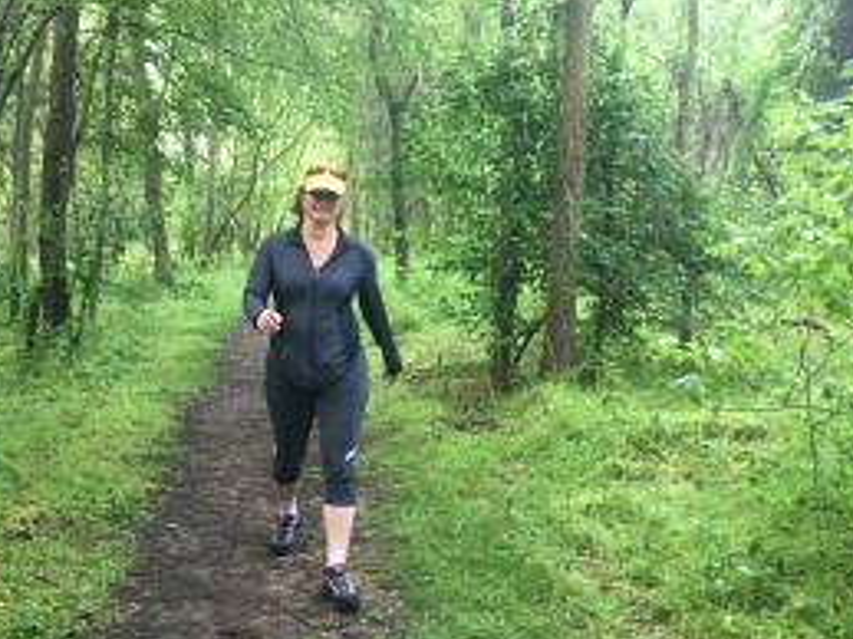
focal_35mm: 41
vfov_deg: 35.1
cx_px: 290
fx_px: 1010
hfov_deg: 45.2
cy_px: 336
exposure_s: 1/30
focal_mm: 4.15
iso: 80
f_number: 2.2
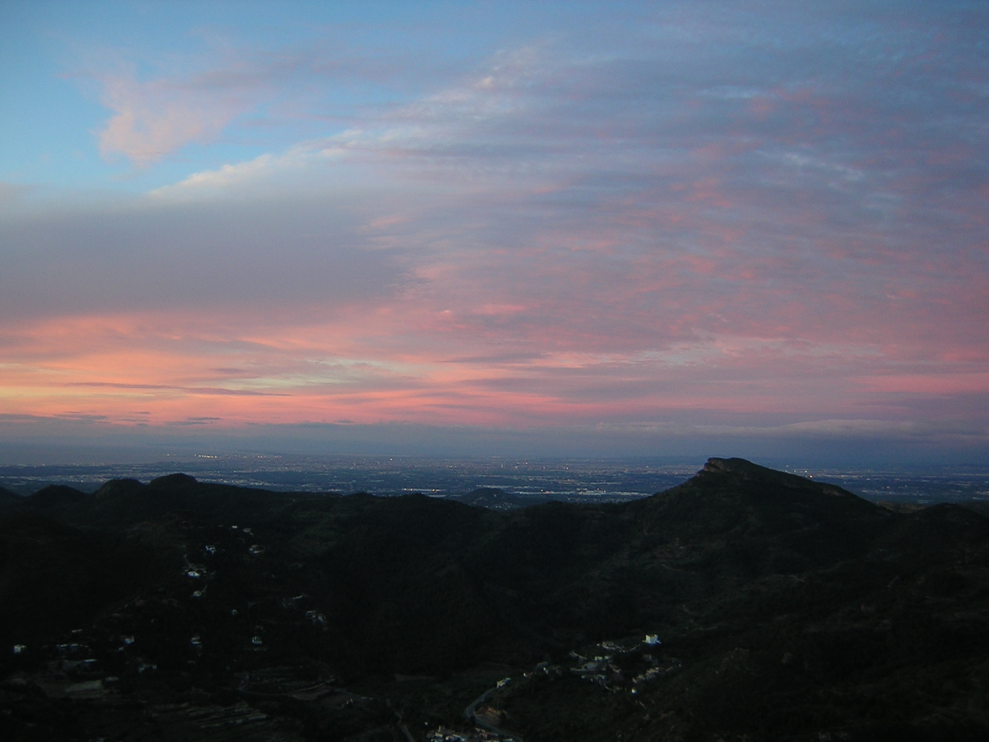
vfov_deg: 39.7
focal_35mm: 36
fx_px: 1029
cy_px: 371
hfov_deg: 51.4
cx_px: 494
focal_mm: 4.7
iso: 112
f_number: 2.6
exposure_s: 1/30
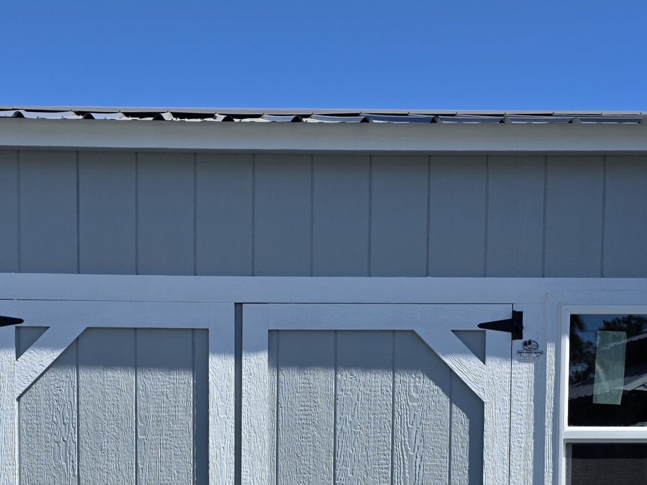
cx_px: 200
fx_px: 1065
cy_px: 503
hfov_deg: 33.4
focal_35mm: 57
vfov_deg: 24.3
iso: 80
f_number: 1.7
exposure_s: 1/5296
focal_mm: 6.3
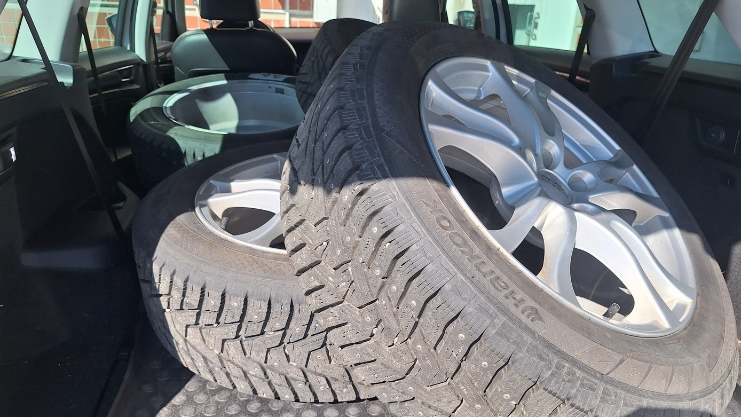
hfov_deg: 71.9
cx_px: 367
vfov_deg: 44.3
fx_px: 511
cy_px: 240
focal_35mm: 26
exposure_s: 1/1255
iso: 40
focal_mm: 5.54
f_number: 1.8
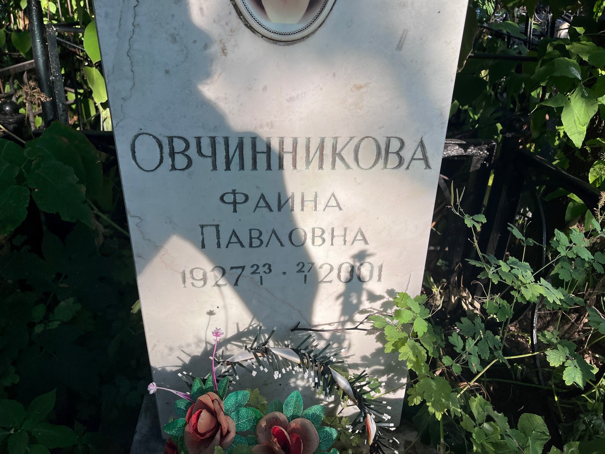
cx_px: 302
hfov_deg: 67.3
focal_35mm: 26
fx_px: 454
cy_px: 227
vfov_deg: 53.1
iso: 50
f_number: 1.6
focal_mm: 5.1
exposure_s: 1/1075
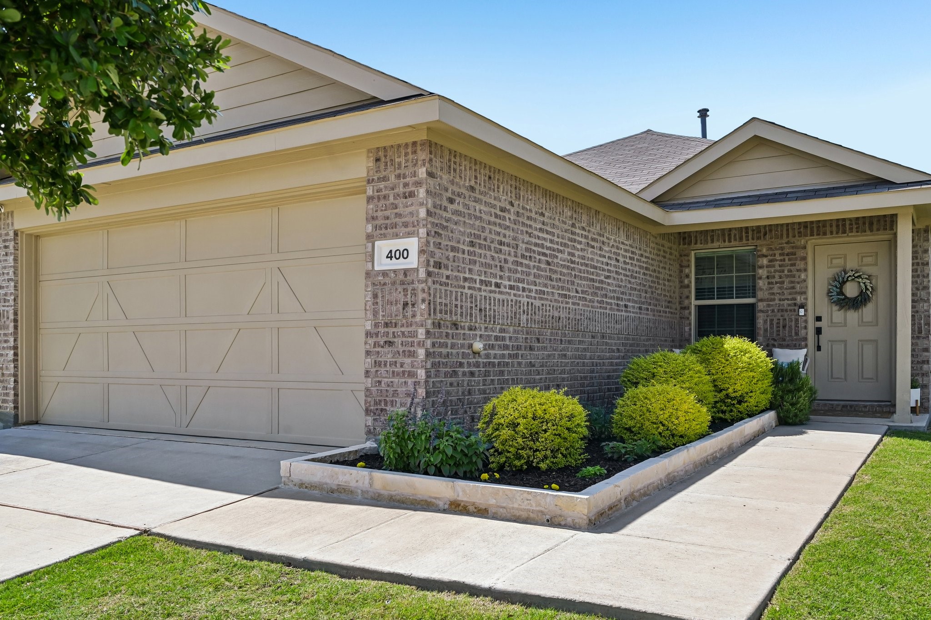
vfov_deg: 45.7
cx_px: 466
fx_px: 737
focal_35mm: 28
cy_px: 310
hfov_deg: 64.6
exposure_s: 1/800
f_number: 8
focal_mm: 28.5
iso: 400
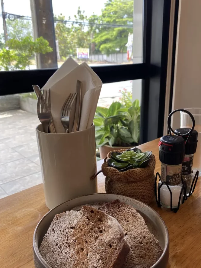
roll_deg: +0.7
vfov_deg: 59.9
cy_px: 143
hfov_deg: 46.8
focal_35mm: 30
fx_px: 232
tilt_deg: -18.4
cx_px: 105
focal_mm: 4.25
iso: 40
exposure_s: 1/122
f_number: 1.8
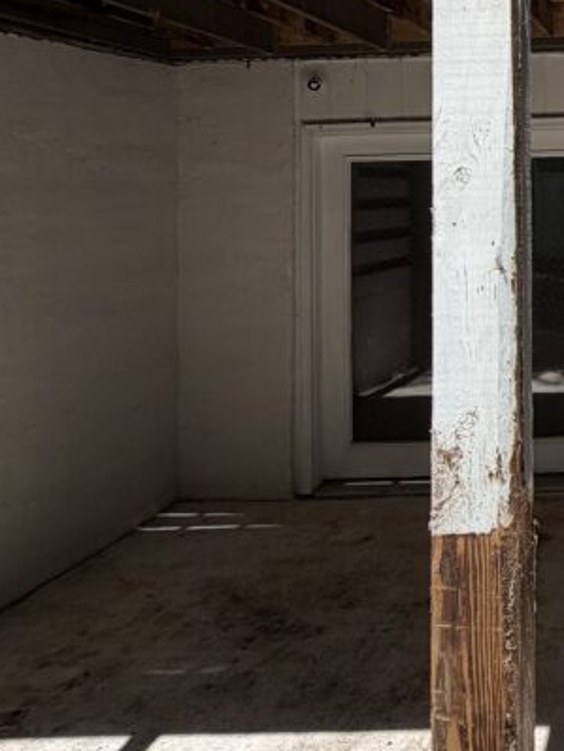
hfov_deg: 31.5
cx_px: 715
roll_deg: +0.9
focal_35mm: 36
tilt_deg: +6.3
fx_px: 781
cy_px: 162
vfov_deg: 48.7
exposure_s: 1/770
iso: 25
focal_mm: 2.22
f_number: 2.2
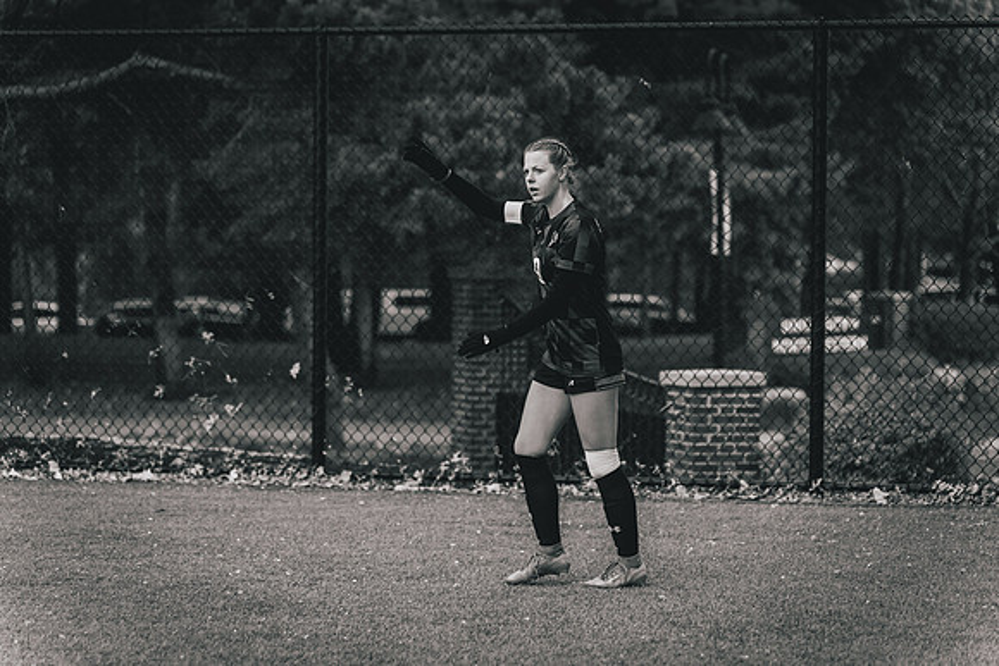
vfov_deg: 13.1
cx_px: 500
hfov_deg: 19.5
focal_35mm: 105
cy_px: 333
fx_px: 2905
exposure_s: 1/1000
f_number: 2.8
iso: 400
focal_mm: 101
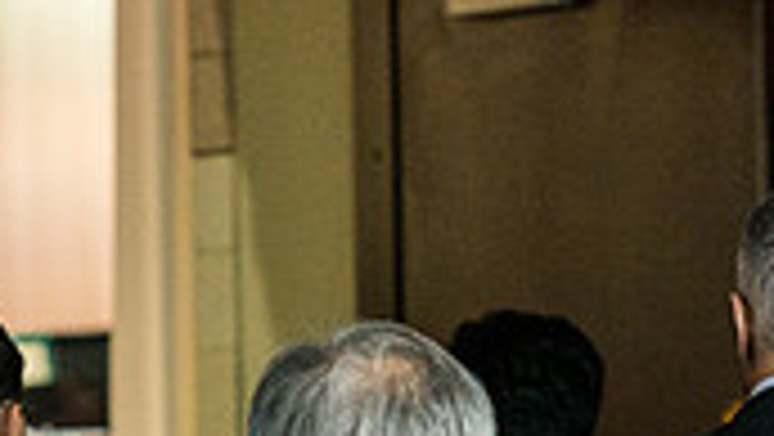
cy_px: 861
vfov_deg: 4.8
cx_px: -162
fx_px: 5072
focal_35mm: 247
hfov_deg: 8.6
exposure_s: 1/640
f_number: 3.5
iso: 3200
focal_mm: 70
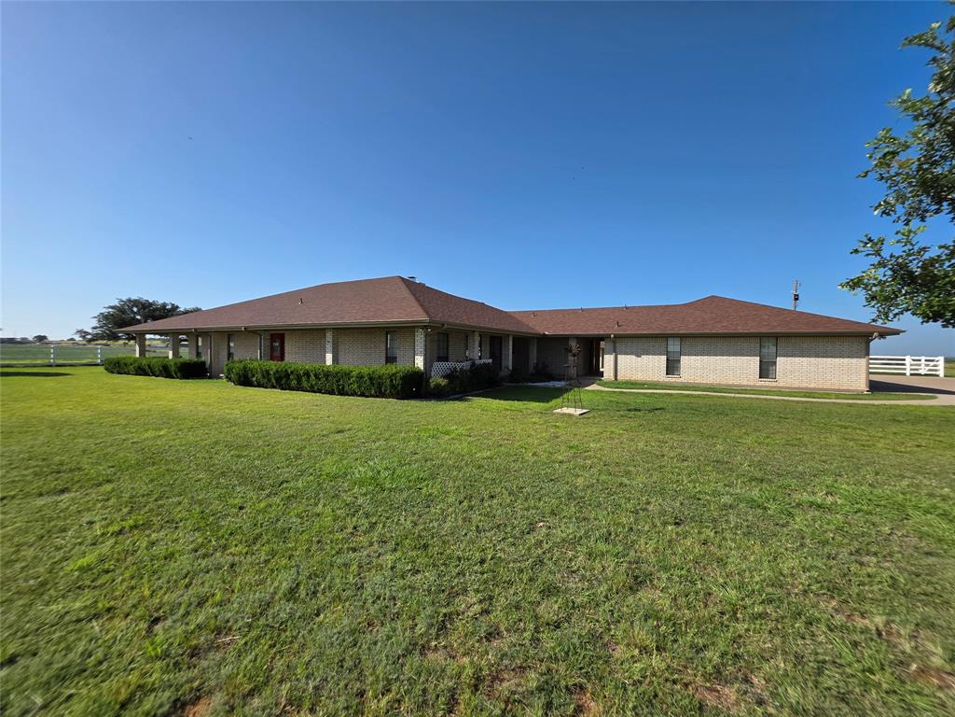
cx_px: 478
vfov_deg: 89.9
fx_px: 359
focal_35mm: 13
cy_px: 358
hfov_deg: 106.2
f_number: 1.9
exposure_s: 1/2308
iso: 40
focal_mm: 2.2
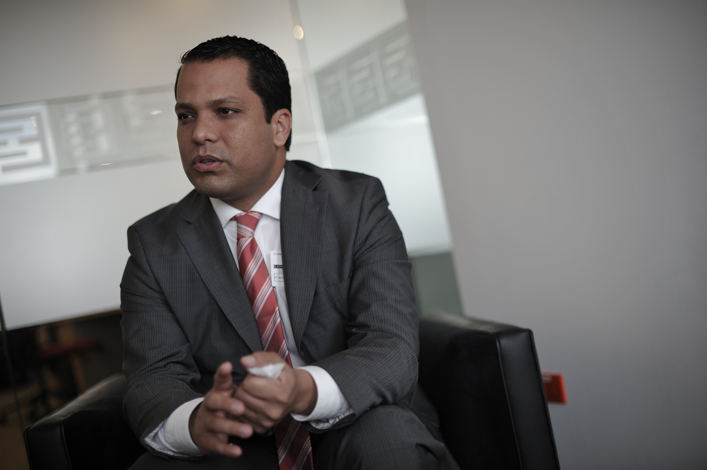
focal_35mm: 50
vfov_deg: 27.0
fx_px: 981
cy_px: 235
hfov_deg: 39.6
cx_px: 354
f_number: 1.8
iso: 500
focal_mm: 50
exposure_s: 1/400
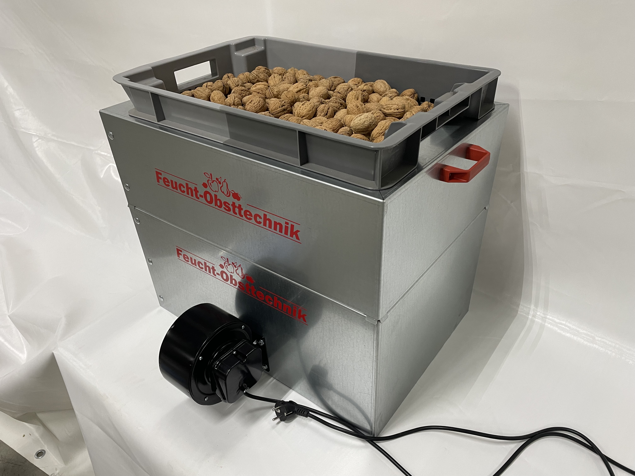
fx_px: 477
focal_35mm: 26
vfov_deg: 53.1
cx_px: 318
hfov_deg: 67.3
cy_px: 238
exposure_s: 1/50
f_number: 1.6
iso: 80
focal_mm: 4.2
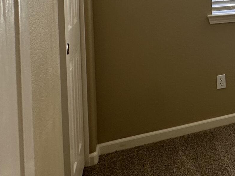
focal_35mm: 53
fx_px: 360
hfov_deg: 26.1
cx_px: 356
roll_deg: -0.3
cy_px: -24
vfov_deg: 25.3
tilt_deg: -3.1
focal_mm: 2.22
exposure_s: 1/99
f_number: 2.2
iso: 40
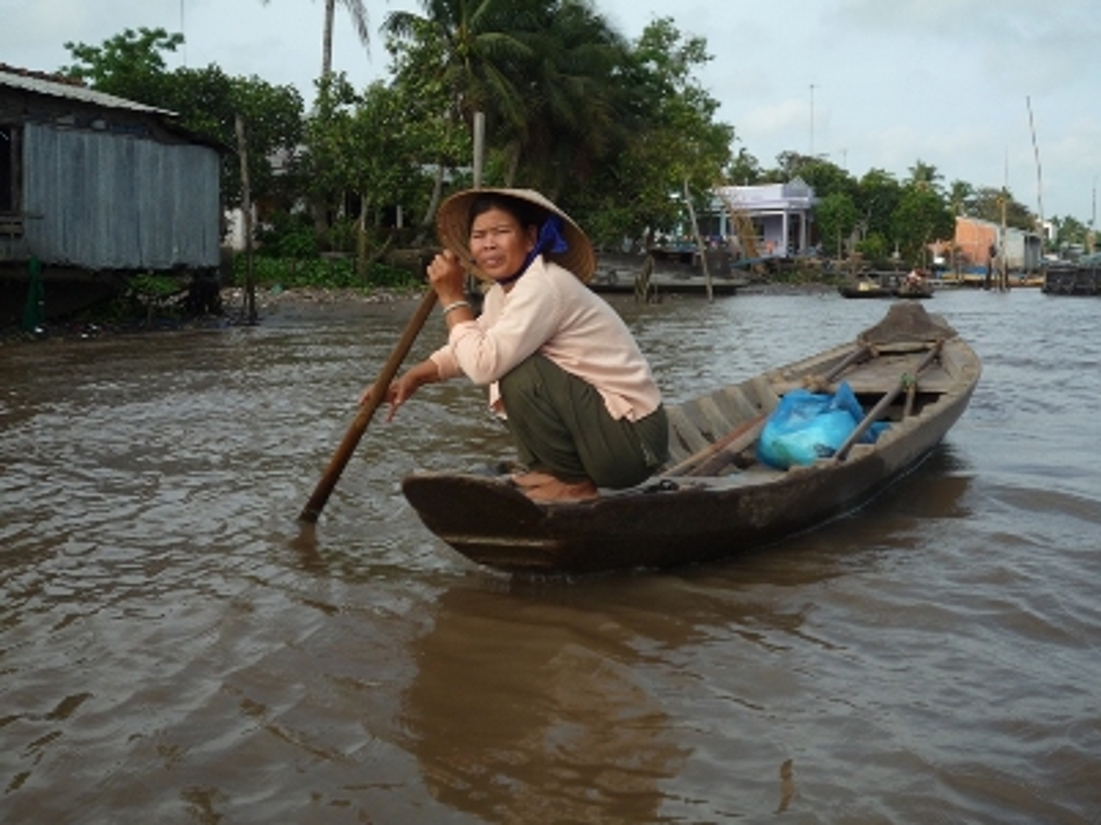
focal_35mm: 42
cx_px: 550
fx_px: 1335
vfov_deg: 34.3
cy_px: 412
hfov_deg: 44.8
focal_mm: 7.3
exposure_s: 1/500
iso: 100
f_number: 4.1
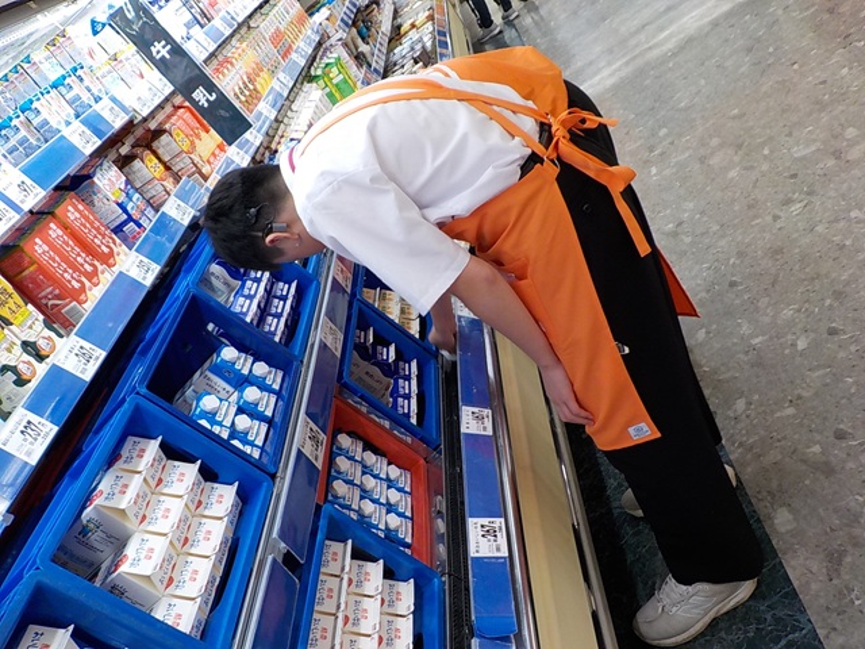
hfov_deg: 60.0
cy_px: 324
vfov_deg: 46.8
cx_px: 432
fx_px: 750
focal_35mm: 30
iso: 125
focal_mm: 4.1
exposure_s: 1/30
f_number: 3.3
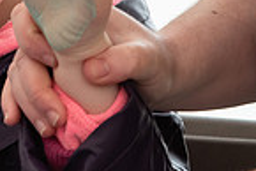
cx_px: -39
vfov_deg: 4.9
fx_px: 1993
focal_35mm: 280
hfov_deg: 7.3
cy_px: 34
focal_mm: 70
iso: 1100
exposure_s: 1/200
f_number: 8
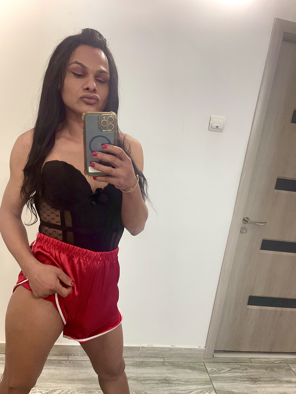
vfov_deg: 69.4
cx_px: 148
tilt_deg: -13.2
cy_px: 197
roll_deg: -8.1
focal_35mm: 25
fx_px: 285
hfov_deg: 54.9
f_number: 1.6
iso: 160
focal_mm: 5.1
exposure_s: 1/60
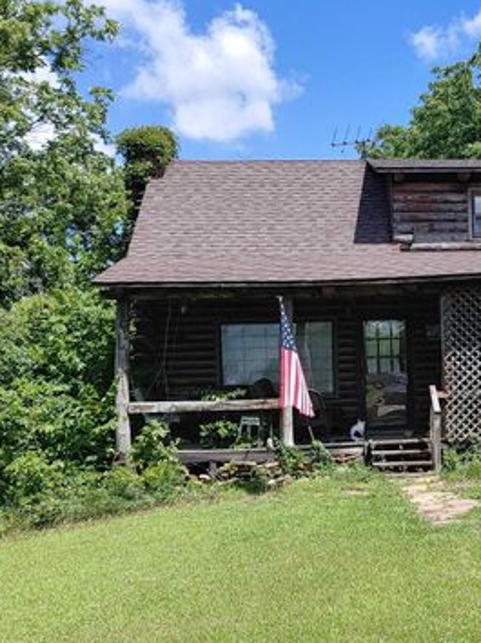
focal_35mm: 49
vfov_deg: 38.9
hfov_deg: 28.5
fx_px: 909
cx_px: 432
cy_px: 366
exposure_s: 1/1449
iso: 50
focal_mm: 4.36
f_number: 1.8
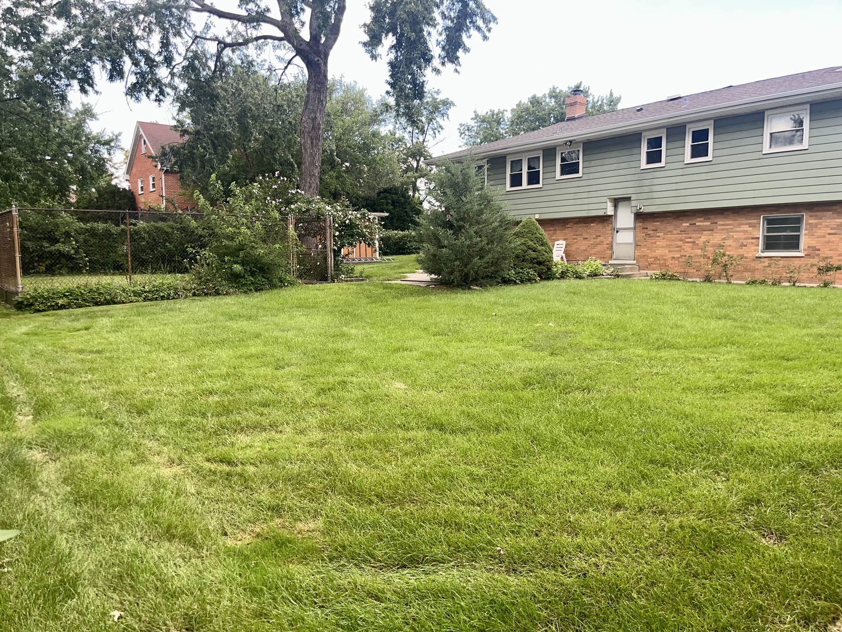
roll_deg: +0.1
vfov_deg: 53.1
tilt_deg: -6.9
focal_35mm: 26
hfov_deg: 67.3
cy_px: 316
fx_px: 632
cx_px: 421
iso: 32
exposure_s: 1/746
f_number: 1.6
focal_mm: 5.1
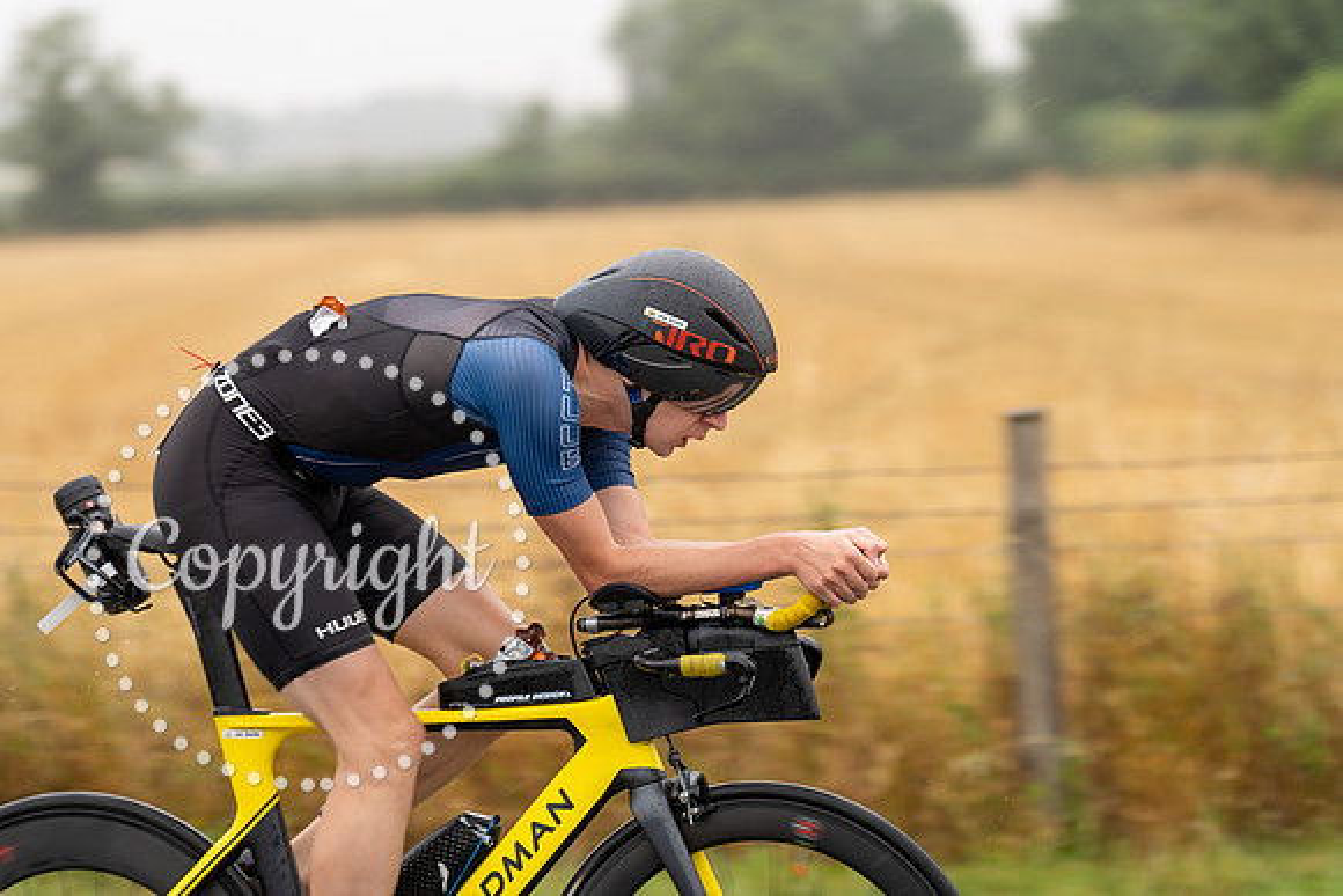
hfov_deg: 15.0
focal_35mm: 137
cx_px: 672
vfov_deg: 10.0
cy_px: 448
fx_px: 5112
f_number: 3.5
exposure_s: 1/400
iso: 250
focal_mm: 137
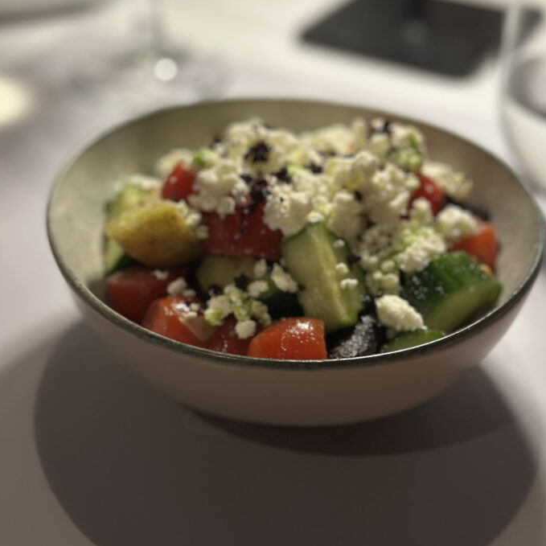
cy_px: 152
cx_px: 279
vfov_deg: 26.6
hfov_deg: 26.9
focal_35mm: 64
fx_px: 1142
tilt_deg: -28.5
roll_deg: -0.8
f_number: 1.78
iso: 320
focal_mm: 6.86
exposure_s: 1/33
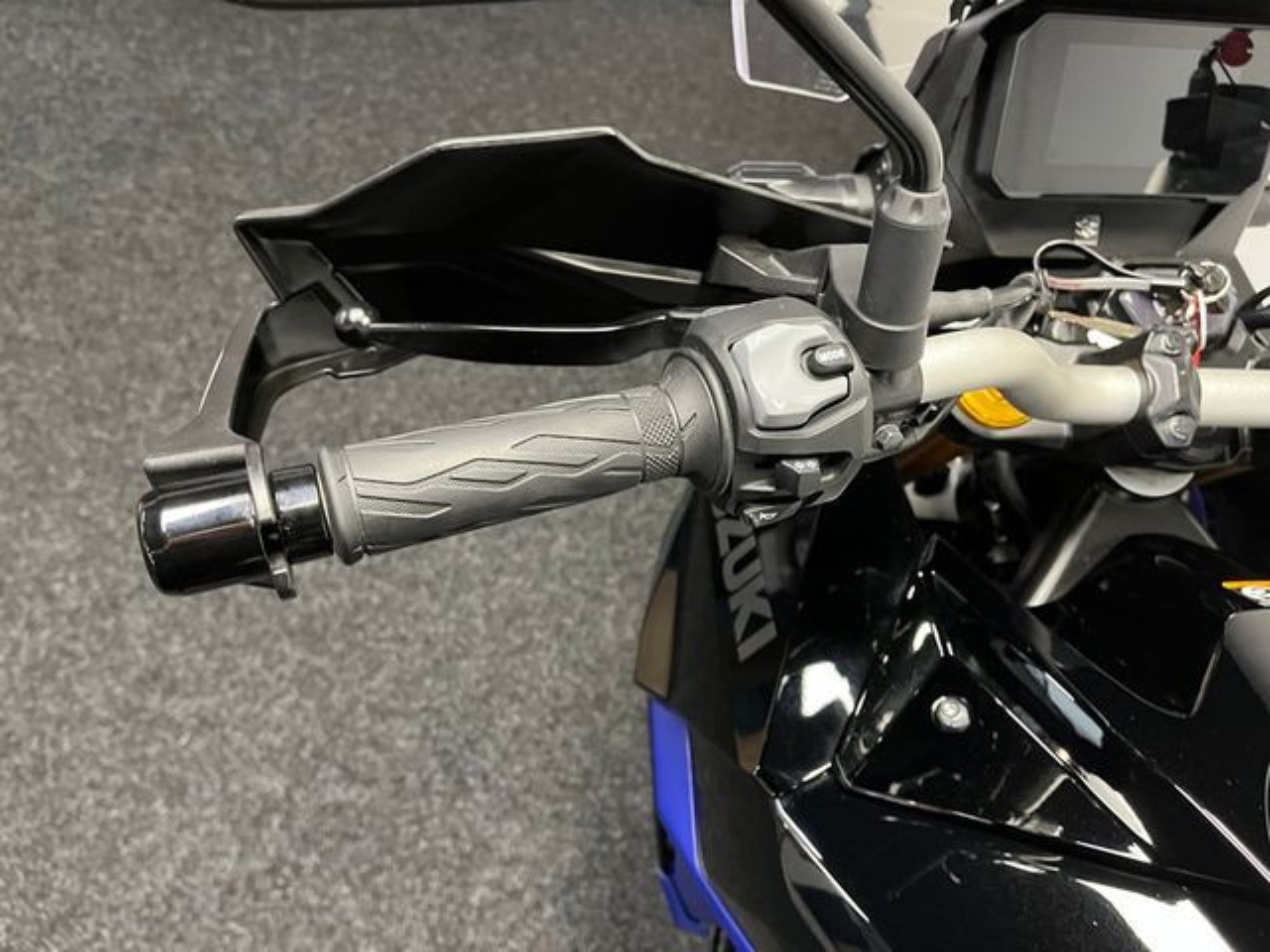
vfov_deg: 53.1
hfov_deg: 67.3
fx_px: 954
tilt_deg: -49.1
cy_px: 476
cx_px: 635
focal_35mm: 26
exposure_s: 1/33
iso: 500
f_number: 1.6
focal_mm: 5.1
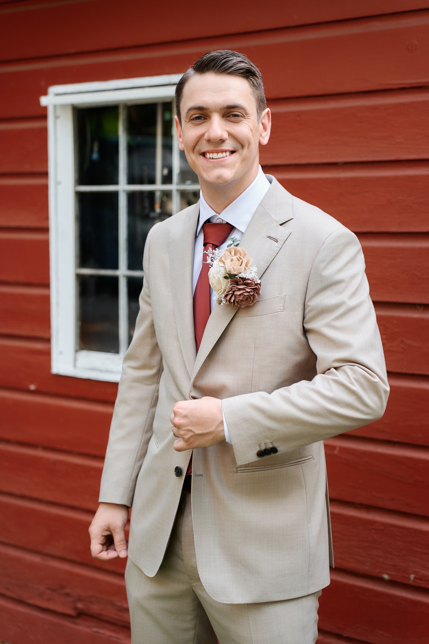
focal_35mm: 61
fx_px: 1090
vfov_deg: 32.9
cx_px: 214
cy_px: 322
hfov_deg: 22.3
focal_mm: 61
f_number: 2.8
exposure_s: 1/200
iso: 320
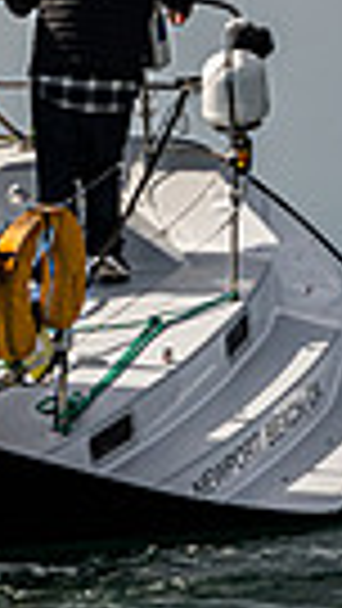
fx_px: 15242
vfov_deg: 2.3
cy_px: -91
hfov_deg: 1.3
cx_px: -744
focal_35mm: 946
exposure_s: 1/5000
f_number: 5.6
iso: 400
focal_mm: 200
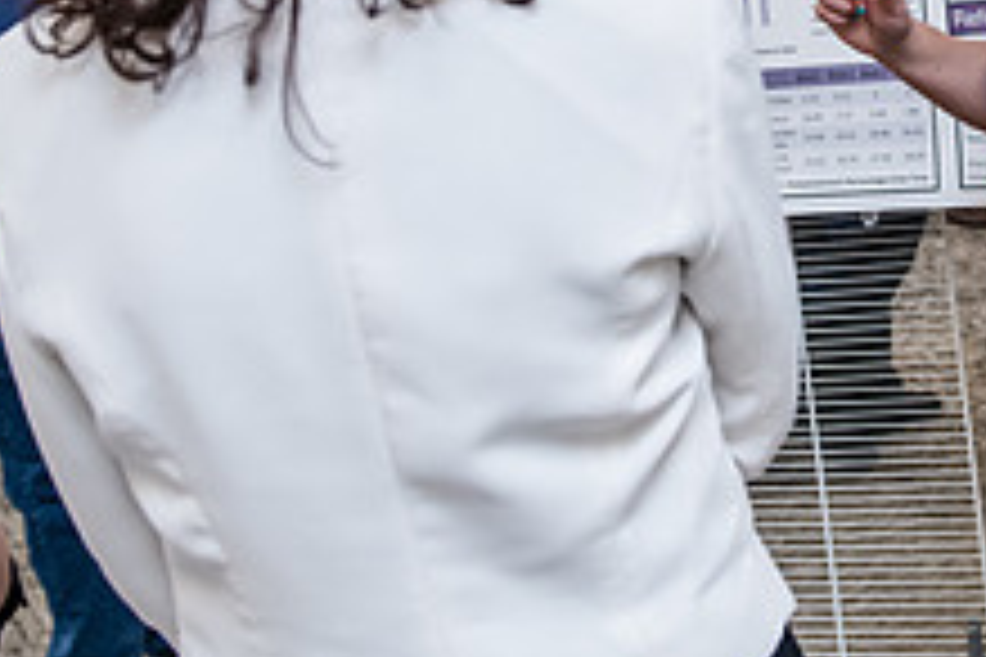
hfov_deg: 24.3
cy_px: -61
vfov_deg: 16.2
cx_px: 806
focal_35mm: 82
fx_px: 2246
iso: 1250
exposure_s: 1/160
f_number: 3.5
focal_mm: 31
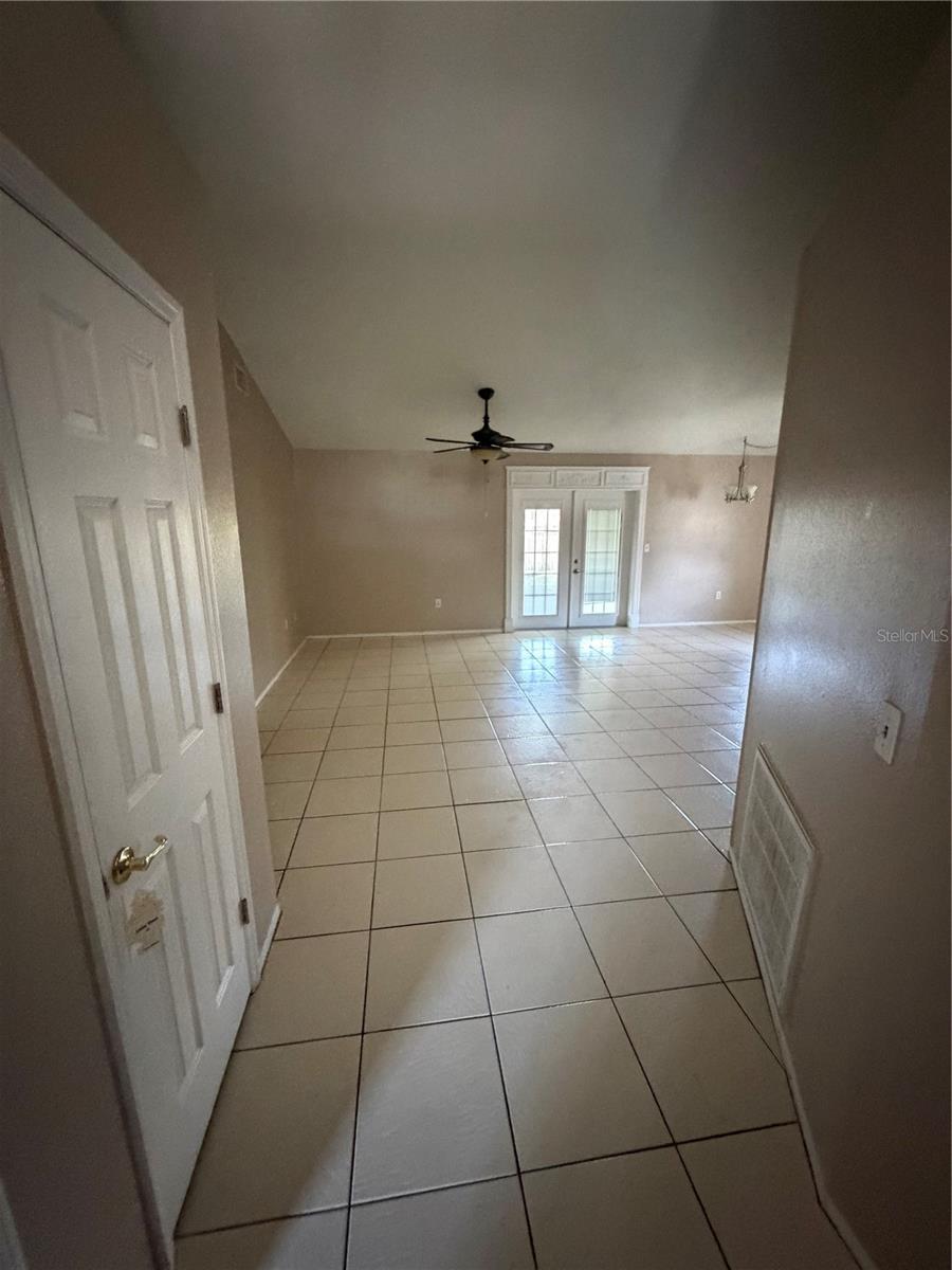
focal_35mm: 14
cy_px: 635
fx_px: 513
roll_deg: -2.6
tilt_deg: -9.9
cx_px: 476
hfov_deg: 85.7
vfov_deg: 102.1
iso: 1250
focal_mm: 2.22
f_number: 2.2
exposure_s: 1/45
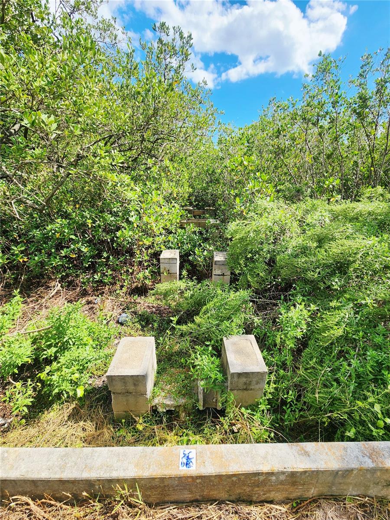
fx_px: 195
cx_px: 195
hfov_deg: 89.9
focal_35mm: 13
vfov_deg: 106.2
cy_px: 260
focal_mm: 2.2
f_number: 2.2
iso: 50
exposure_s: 1/1429
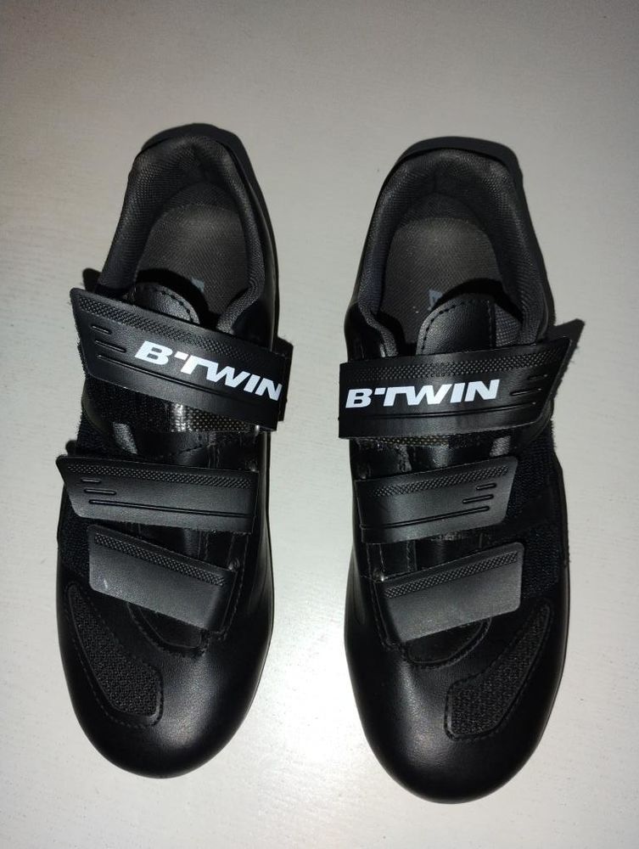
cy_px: 424
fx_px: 687
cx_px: 320
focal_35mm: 28
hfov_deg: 49.9
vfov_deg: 63.4
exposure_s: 1/50
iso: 334
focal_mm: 4.26
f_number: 1.8
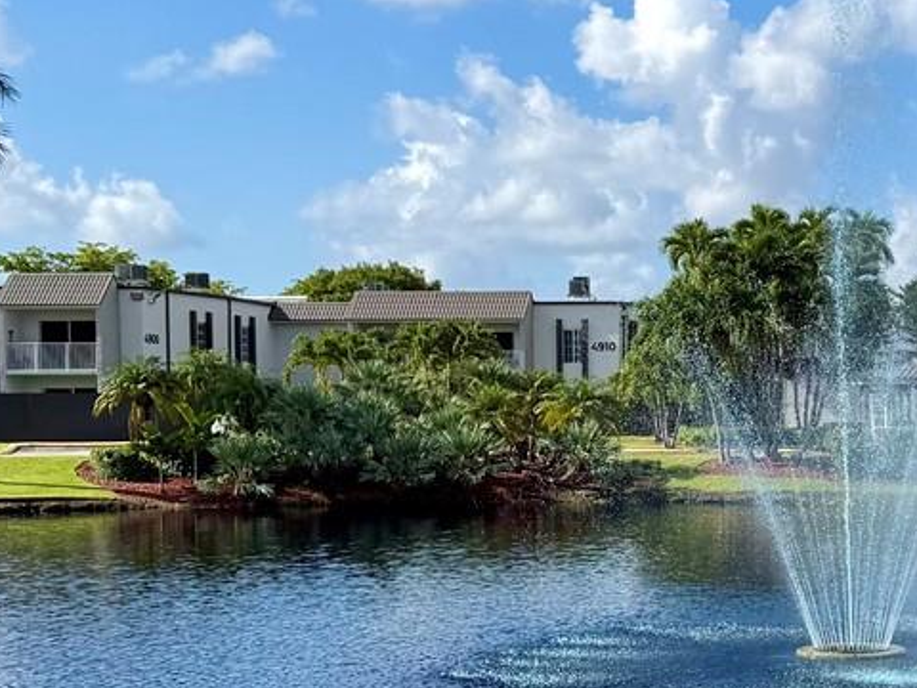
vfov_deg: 18.3
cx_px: 833
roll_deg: +0.8
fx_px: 2119
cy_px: 501
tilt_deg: -3.6
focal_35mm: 80
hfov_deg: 23.7
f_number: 1.78
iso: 80
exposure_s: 1/4673
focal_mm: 6.76
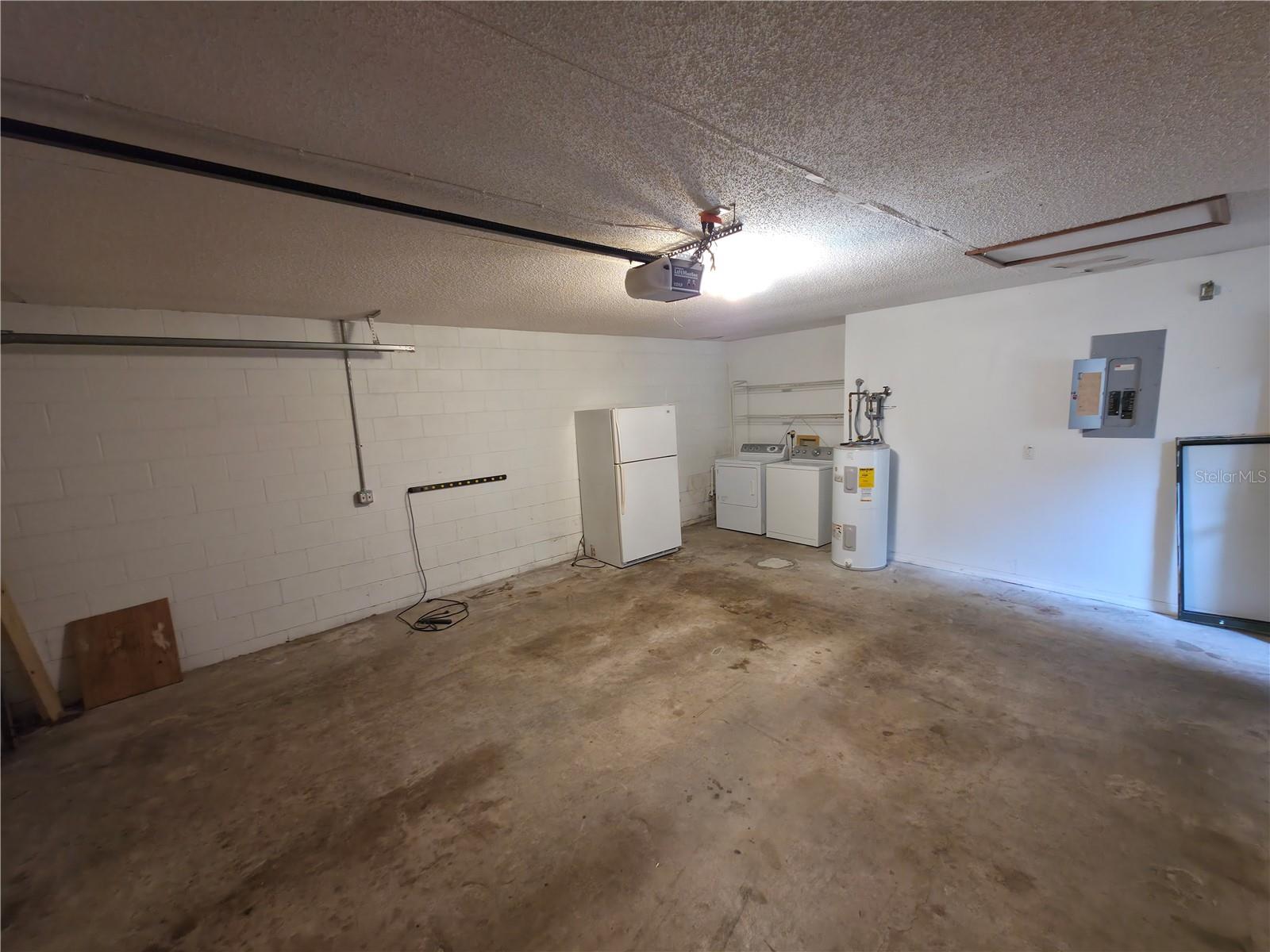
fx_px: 477
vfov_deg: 89.9
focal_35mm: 13
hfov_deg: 106.2
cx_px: 635
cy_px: 476
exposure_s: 1/24
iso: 160
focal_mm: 2.2
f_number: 1.9
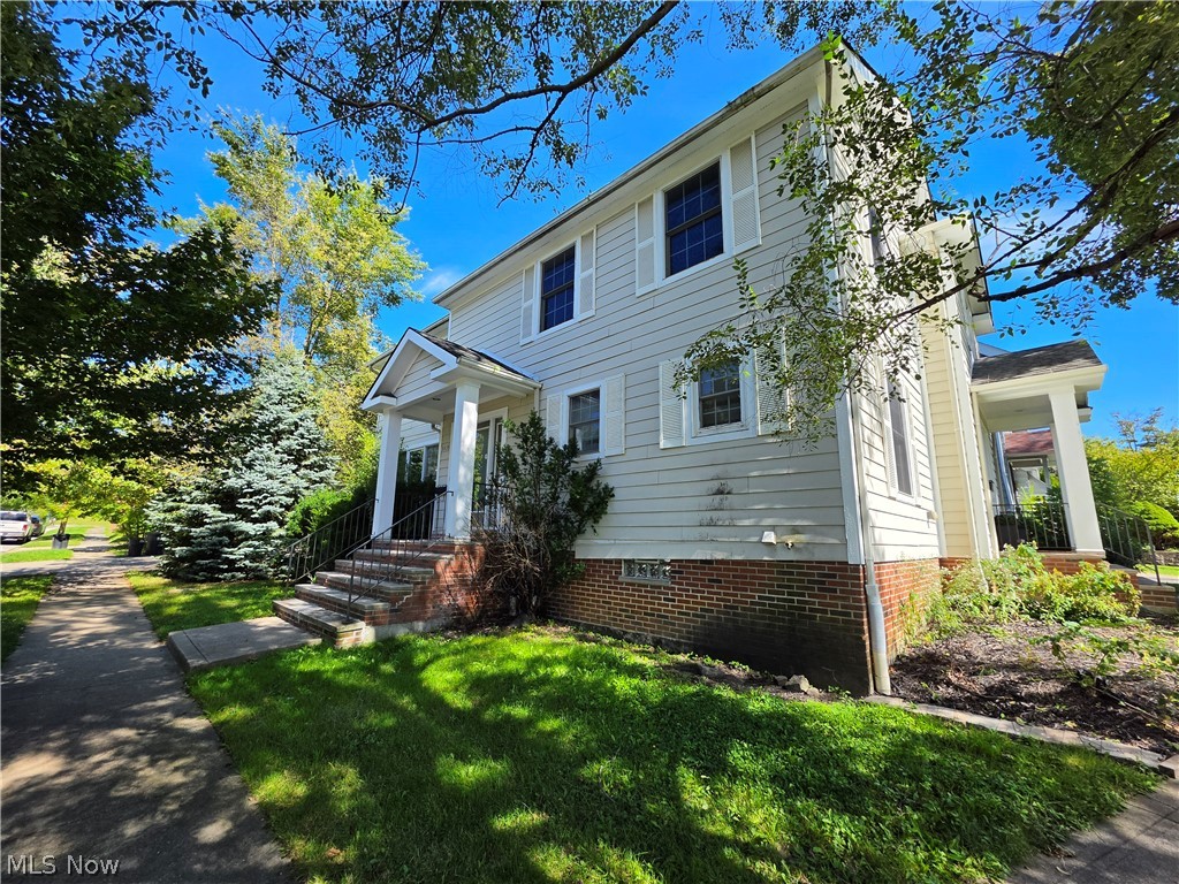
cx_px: 590
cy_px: 442
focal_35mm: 13
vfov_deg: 89.9
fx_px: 443
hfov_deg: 106.2
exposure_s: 1/952
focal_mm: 2.2
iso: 32
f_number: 1.9
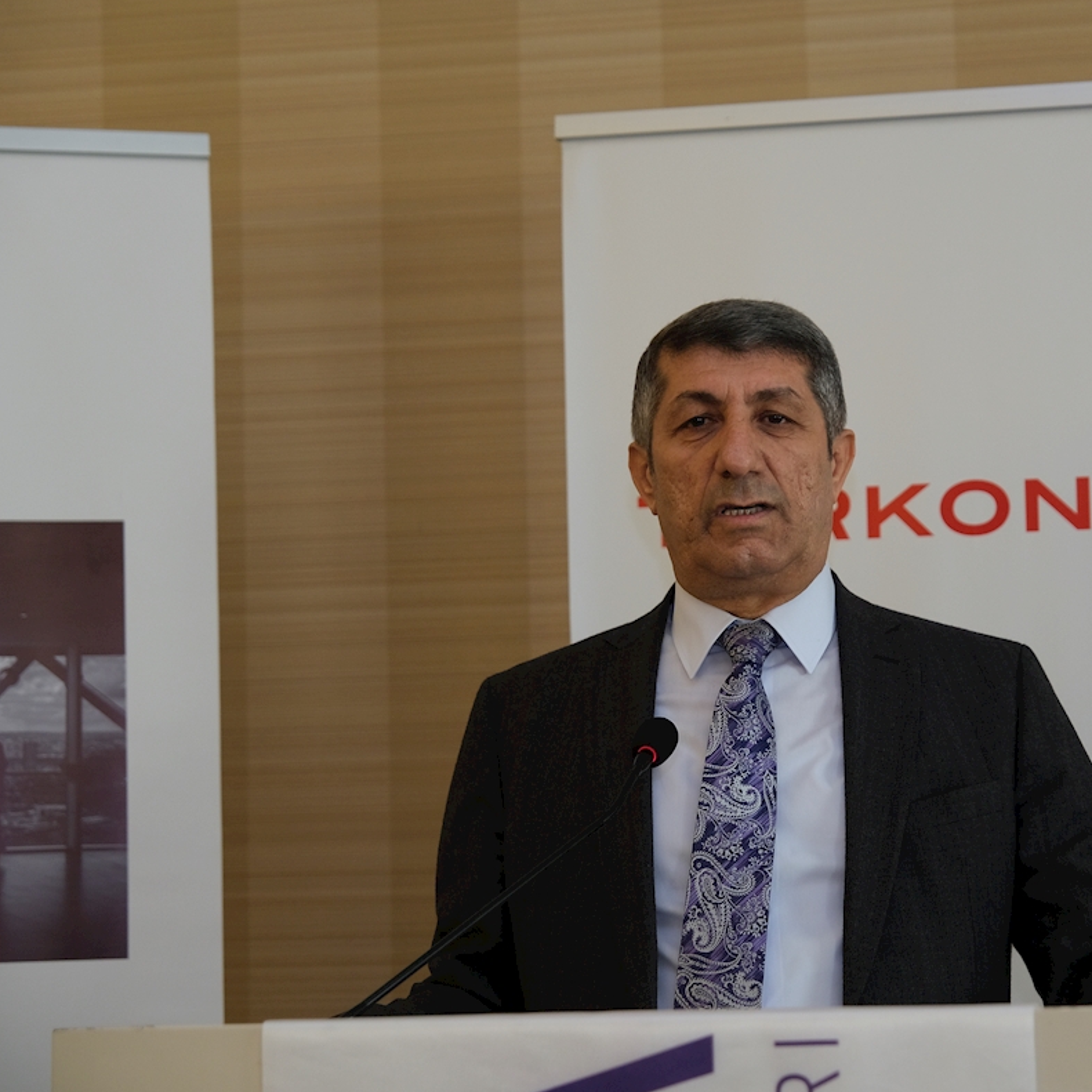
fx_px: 3819
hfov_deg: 16.2
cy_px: 543
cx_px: 747
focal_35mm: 107
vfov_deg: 16.3
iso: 800
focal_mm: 55
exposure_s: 1/60
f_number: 2.8
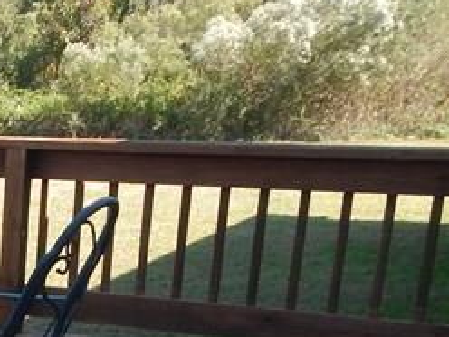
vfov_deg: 15.4
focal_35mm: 91
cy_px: 440
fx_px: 1180
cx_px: -290
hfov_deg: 18.3
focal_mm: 4
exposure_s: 1/400
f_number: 3
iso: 125
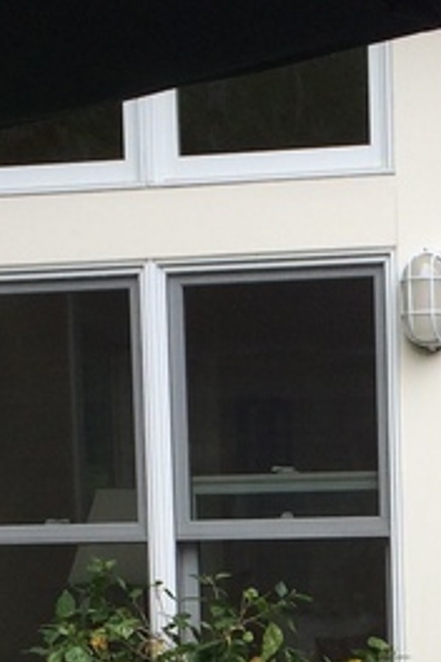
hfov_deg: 11.6
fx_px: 2150
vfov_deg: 16.9
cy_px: 735
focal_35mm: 117
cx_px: 474
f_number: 2.2
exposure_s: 1/323
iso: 32
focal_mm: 4.15
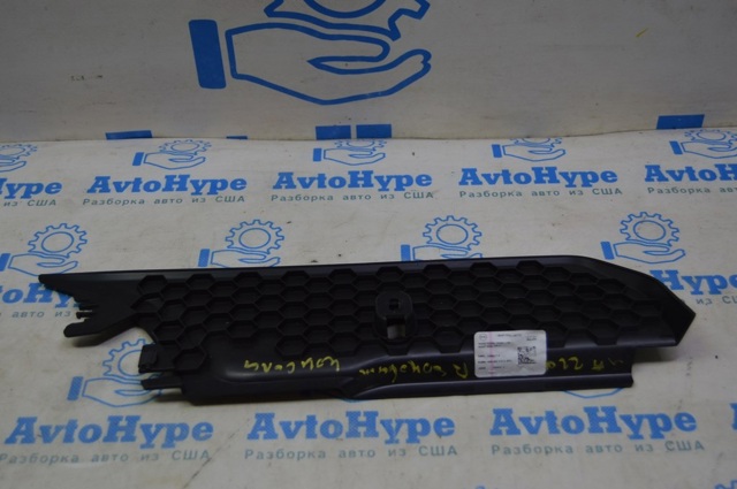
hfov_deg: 42.4
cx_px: 368
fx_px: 951
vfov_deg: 28.9
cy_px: 244
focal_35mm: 46
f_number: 4.5
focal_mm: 31
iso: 400
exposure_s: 1/80
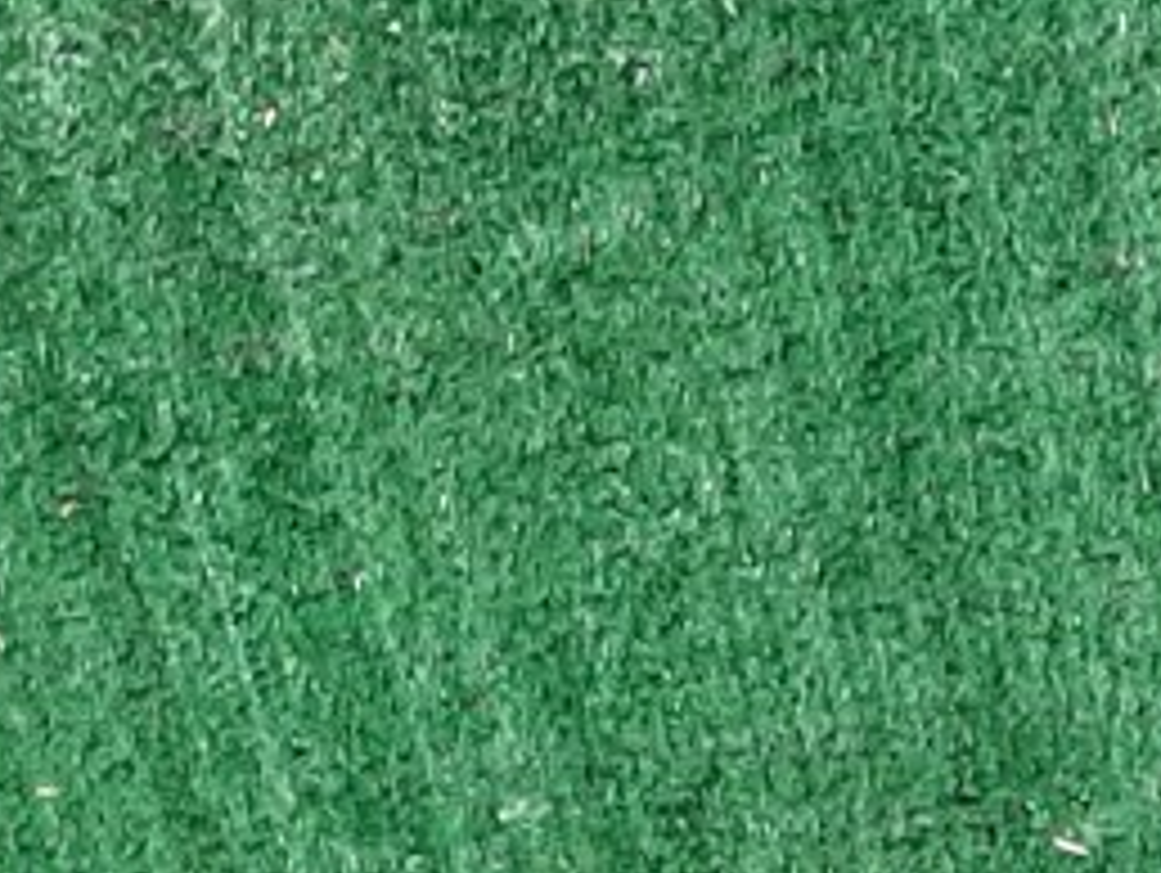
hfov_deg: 12.2
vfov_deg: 8.8
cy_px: -1539
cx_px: 2236
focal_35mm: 145
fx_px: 4868
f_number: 1.7
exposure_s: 1/50
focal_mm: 3.93
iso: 131
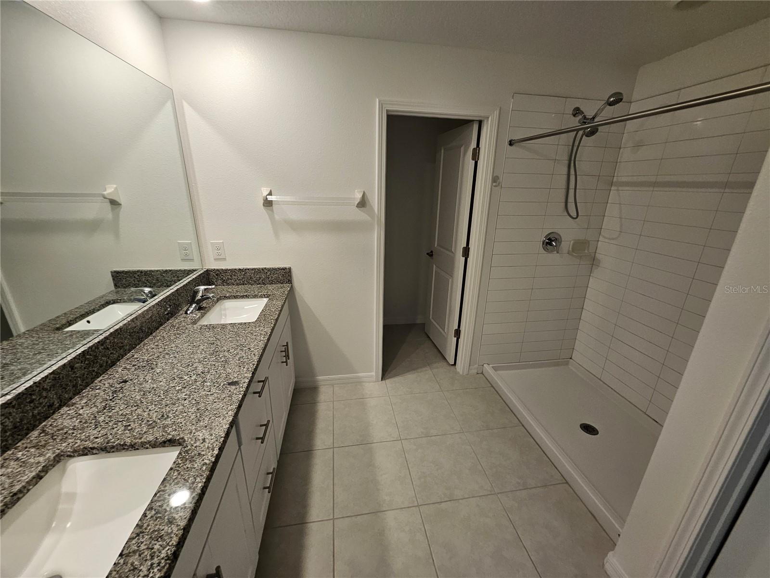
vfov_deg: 89.9
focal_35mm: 13
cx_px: 385
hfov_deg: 106.2
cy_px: 289
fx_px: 289
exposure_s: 1/60
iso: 125
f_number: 2.2
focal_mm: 1.7
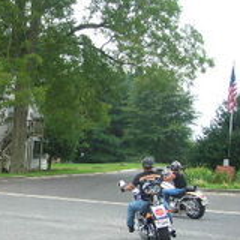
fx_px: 659
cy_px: 147
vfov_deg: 20.6
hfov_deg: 19.4
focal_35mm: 84
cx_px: -52
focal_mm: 6.3
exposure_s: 1/257
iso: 50
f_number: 3.2
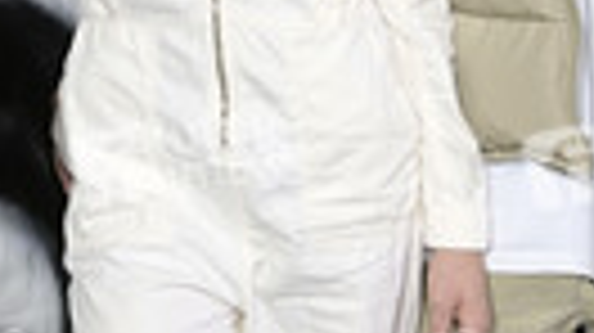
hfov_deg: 15.0
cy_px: -180
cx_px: 250
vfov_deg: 8.3
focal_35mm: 143
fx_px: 2251
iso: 2500
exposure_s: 1/250
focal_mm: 40
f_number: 5.6
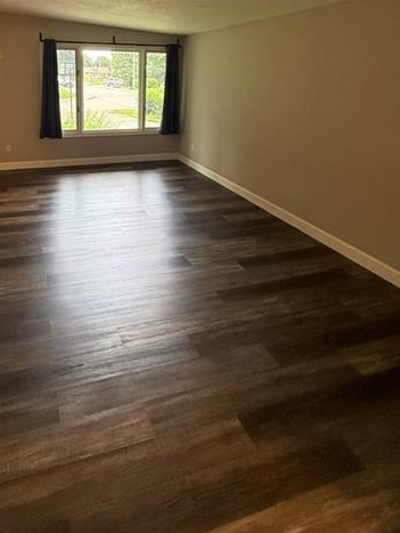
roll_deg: -1.2
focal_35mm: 23
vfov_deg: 69.2
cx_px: 130
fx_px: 354
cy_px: 136
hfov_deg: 57.5
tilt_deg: -9.6
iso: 320
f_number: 2.2
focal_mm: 2.22
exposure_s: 1/120
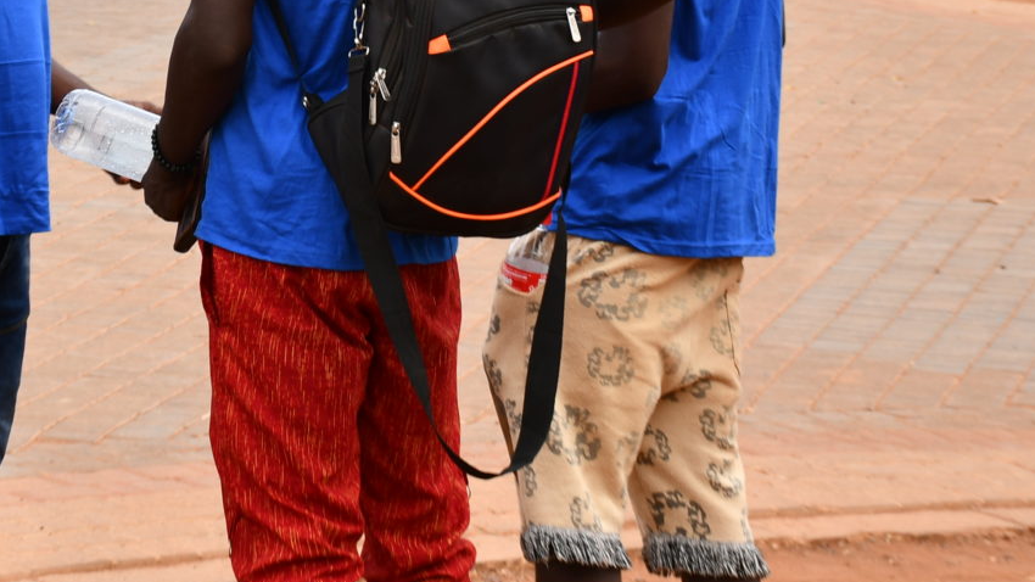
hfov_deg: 9.5
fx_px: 6229
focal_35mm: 227
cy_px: -205
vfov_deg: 5.3
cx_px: 135
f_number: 8
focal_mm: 60
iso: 125
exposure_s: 1/250
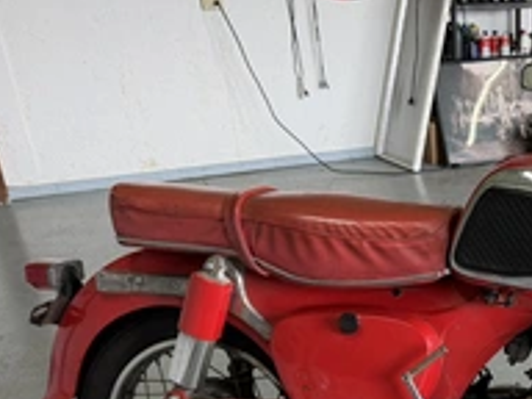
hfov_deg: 35.0
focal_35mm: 50
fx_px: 768
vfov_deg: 27.9
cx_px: 518
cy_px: 369
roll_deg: +1.2
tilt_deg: -28.0
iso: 100
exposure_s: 1/120
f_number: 1.78
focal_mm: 6.76
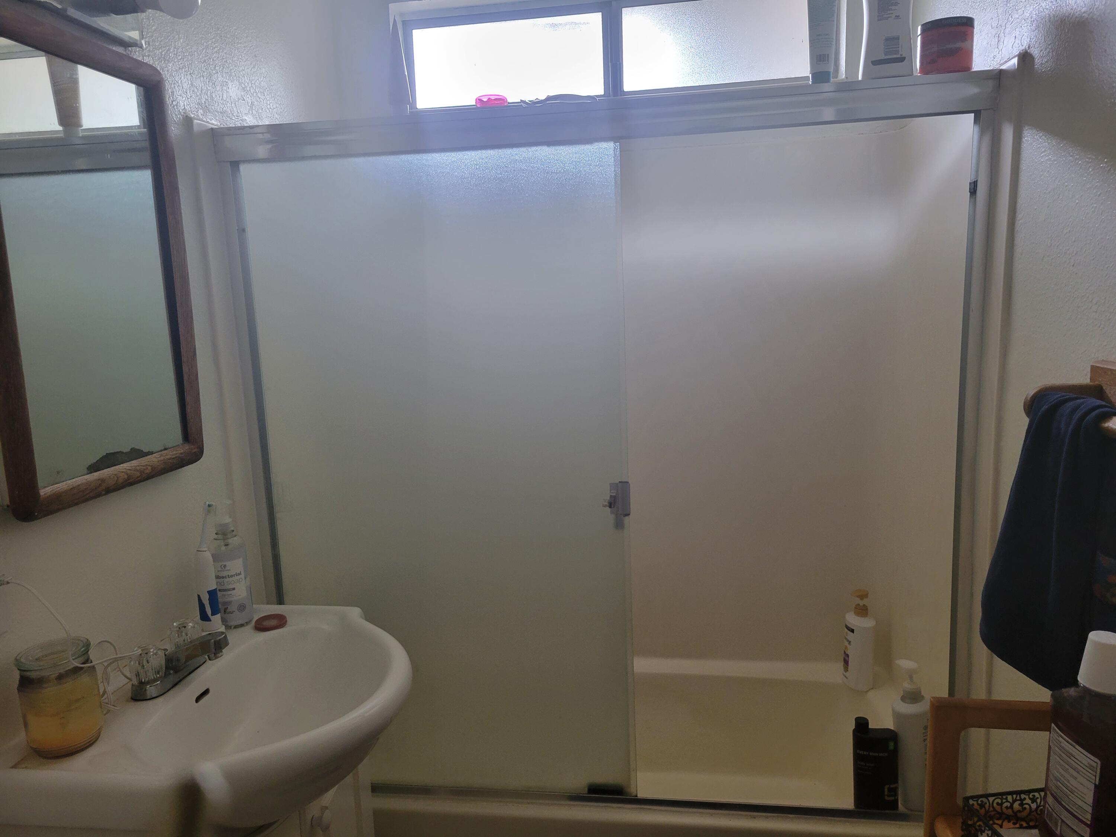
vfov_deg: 53.1
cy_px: 418
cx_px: 558
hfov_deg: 67.3
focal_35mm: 26
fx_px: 838
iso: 160
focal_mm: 5.4
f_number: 1.8
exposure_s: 1/119
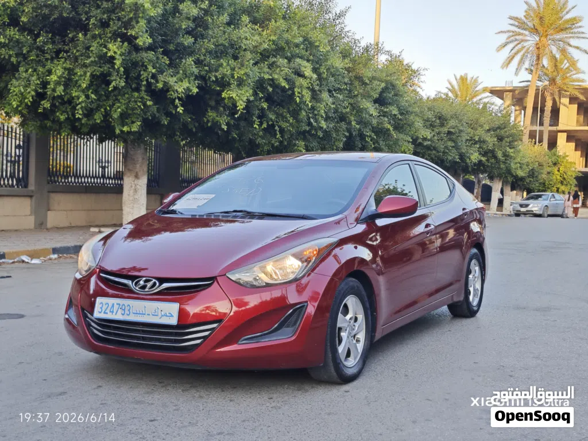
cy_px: 220
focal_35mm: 46
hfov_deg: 41.2
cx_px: 294
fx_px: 781
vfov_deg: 31.5
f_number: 1.9
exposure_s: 1/238
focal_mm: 8.7
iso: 50
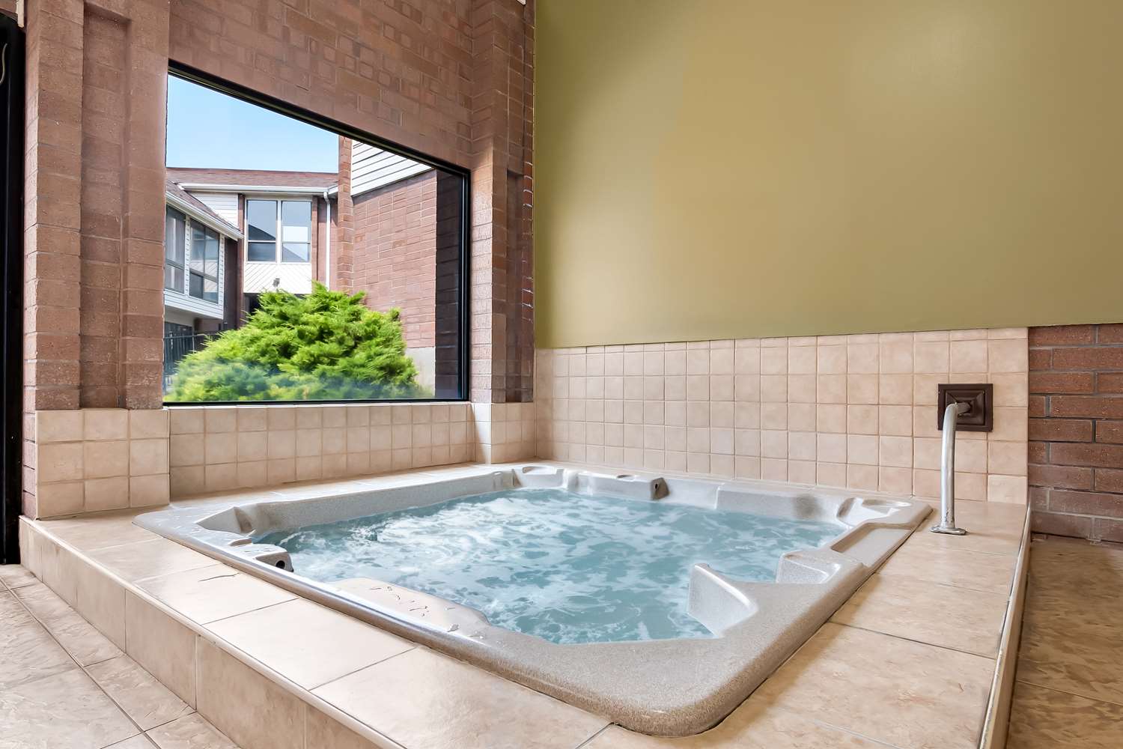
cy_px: 374
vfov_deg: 67.4
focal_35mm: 18
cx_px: 562
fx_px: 561
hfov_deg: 90.0
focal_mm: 12
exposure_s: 2
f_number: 9
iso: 50
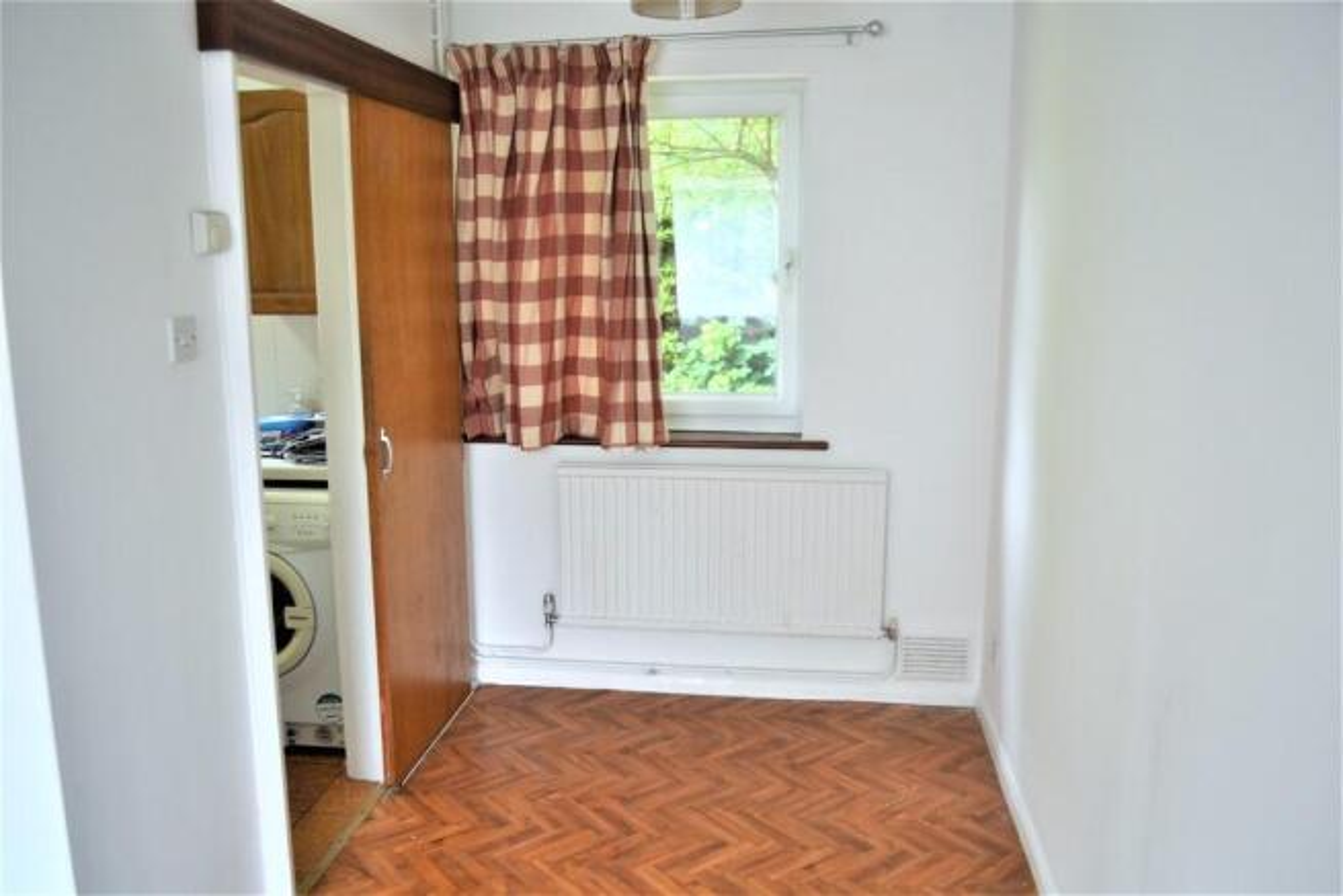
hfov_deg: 61.9
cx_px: 672
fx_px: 1119
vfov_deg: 43.6
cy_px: 448
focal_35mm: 30
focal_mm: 20
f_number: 3.8
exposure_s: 1/60
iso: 450
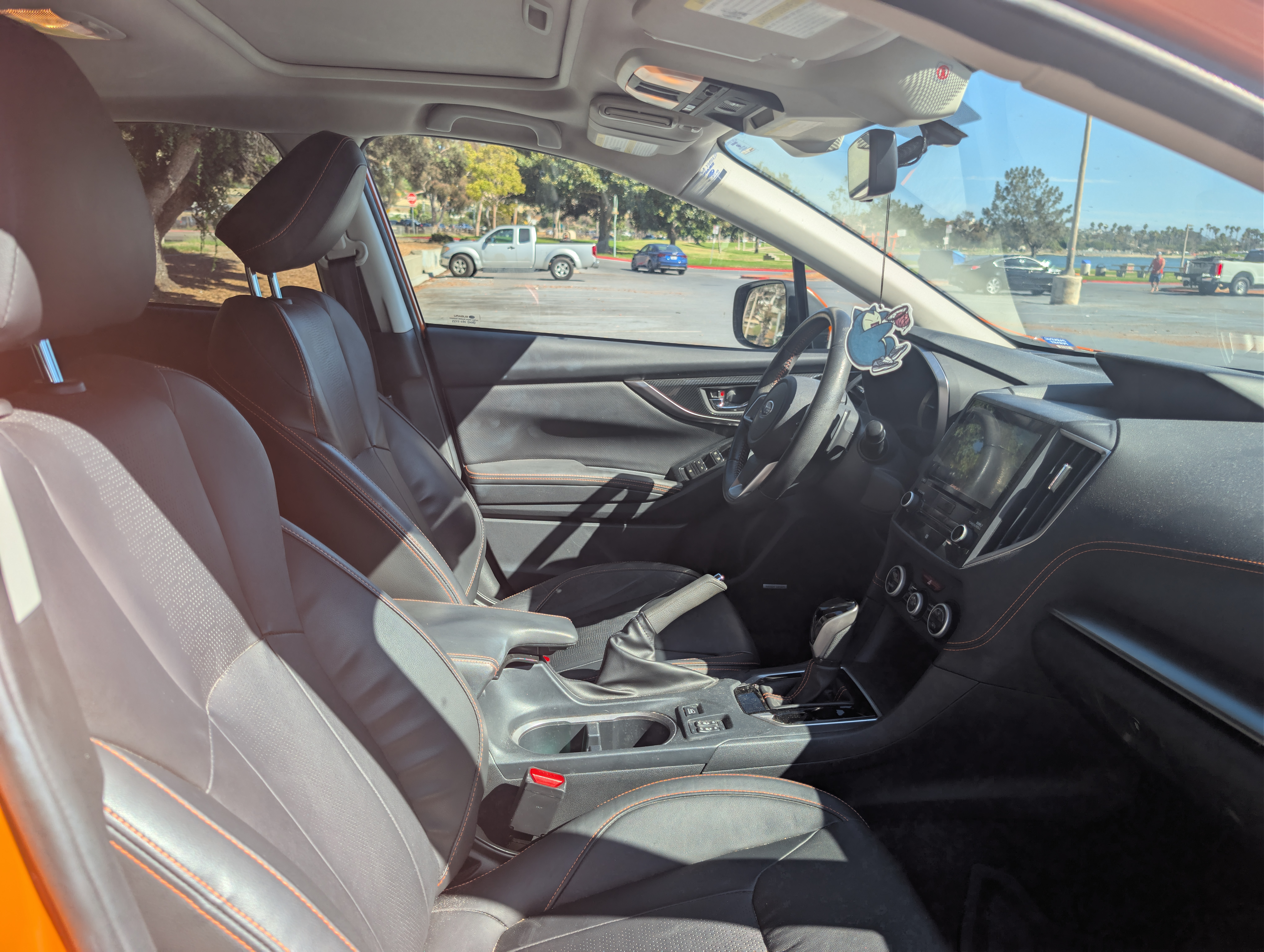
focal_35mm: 24
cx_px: 632
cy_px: 476
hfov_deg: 71.5
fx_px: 878
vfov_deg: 56.9
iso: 19
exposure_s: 1/579
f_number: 1.68
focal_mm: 6.9
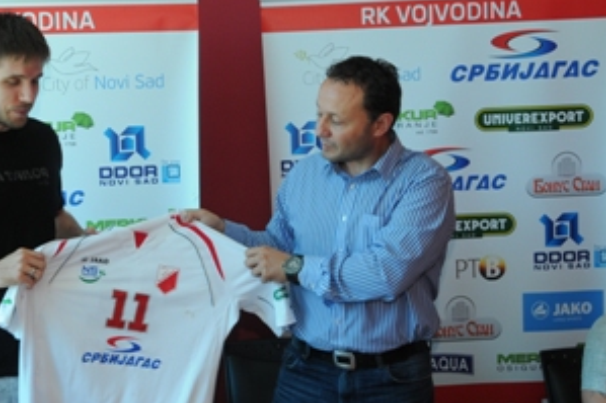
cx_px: 205
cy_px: 160
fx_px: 1060
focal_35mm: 63
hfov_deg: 31.7
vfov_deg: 21.5
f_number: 6.3
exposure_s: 1/50
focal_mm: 28
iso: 400
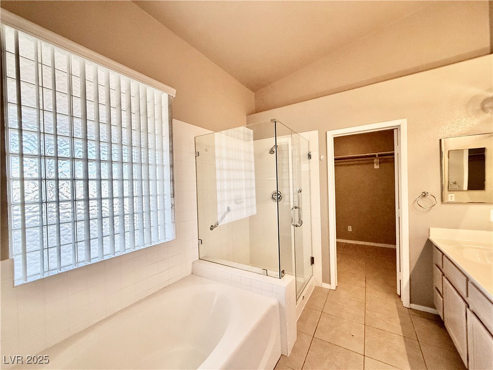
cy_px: 185
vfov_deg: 85.7
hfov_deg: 102.1
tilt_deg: +0.0
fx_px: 199
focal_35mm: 14
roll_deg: +1.7
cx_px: 246
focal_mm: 2.22
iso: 400
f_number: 2.2
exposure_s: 1/120
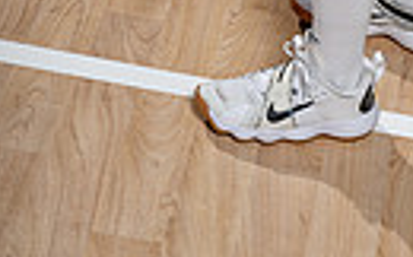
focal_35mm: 155
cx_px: 470
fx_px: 1743
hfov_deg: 13.2
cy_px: -447
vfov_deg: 7.6
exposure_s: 1/250
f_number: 8
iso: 100
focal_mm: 44
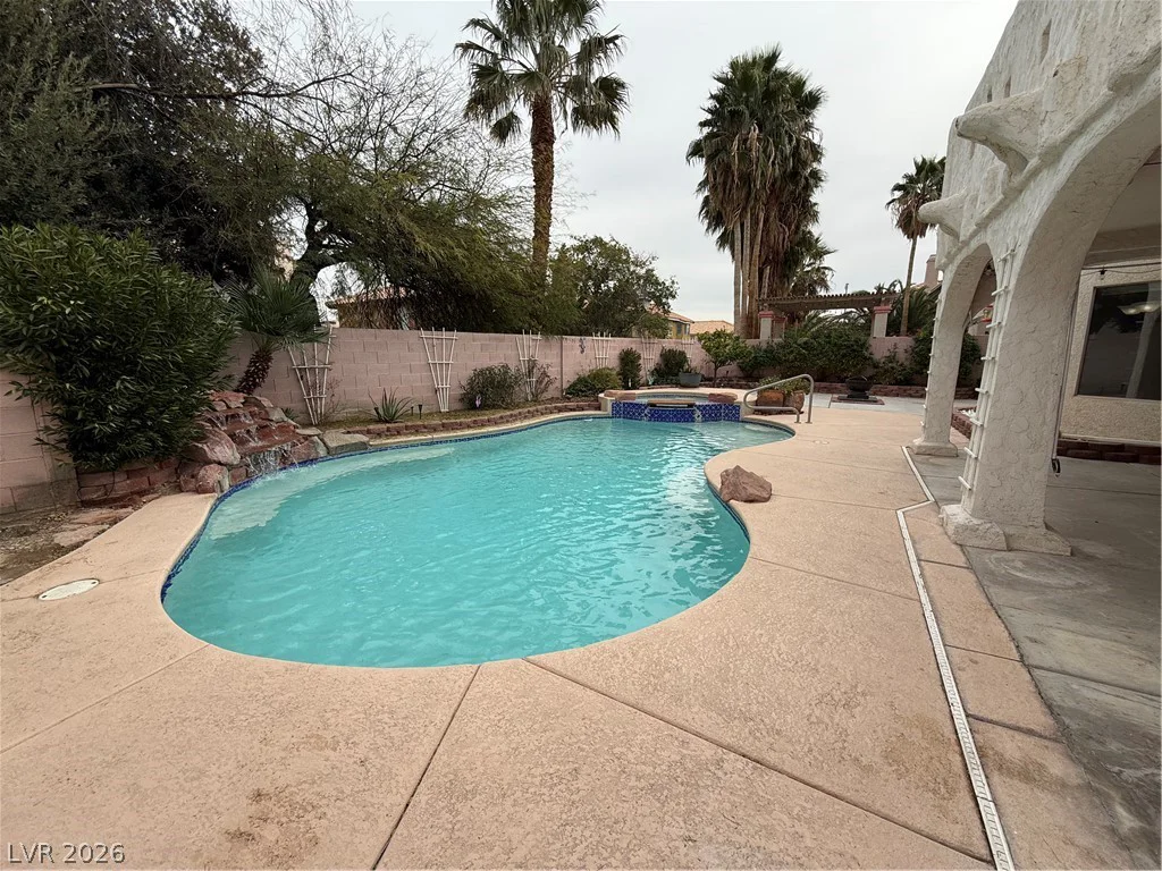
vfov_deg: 85.7
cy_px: 436
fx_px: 470
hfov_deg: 102.1
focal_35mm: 14
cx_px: 581
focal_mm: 2.22
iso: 50
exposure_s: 1/1211
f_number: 2.2
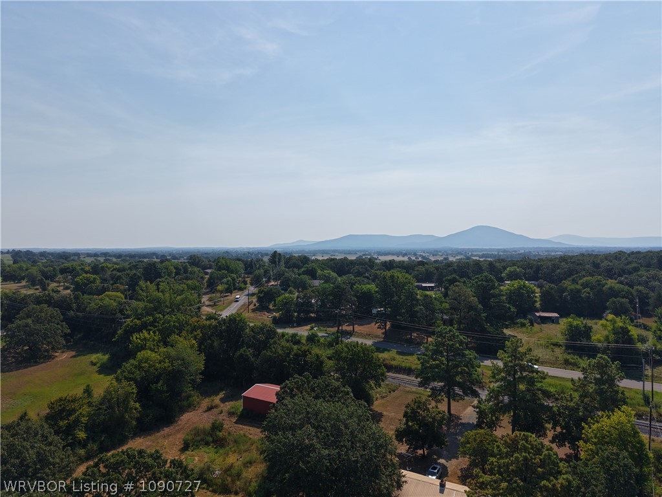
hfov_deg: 71.6
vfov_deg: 56.8
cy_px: 248
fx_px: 459
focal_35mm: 24
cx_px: 331
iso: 170
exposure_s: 1/8000
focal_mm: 8.67
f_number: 1.8
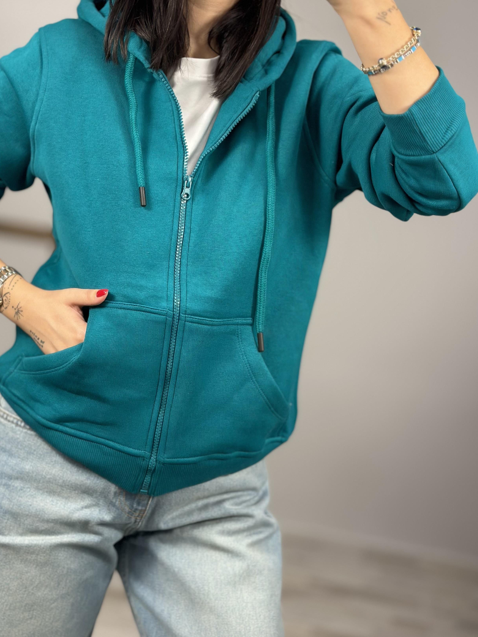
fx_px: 1105
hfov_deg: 24.4
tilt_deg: -35.2
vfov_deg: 32.2
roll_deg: -12.1
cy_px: 297
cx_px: 203
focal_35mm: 60
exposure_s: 1/100
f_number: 1.78
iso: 160
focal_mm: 6.86
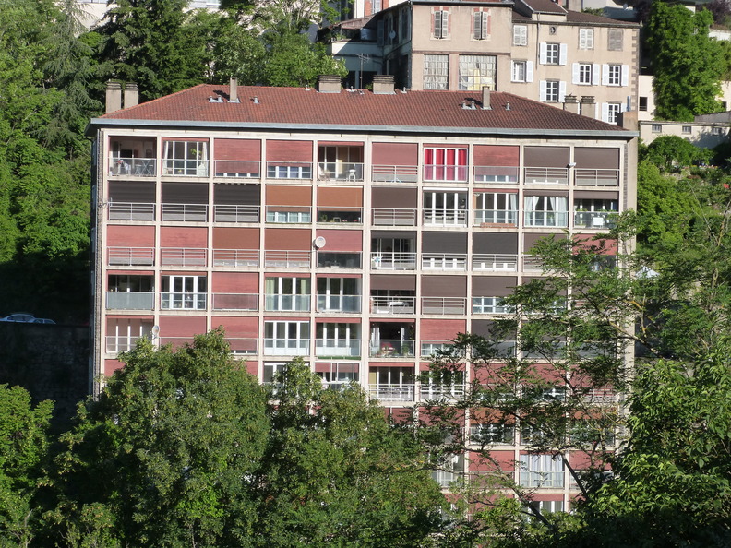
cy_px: 274
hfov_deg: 18.4
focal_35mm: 107
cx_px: 366
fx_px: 2260
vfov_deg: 13.8
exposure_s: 1/400
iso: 160
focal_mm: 19.3
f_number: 5.6
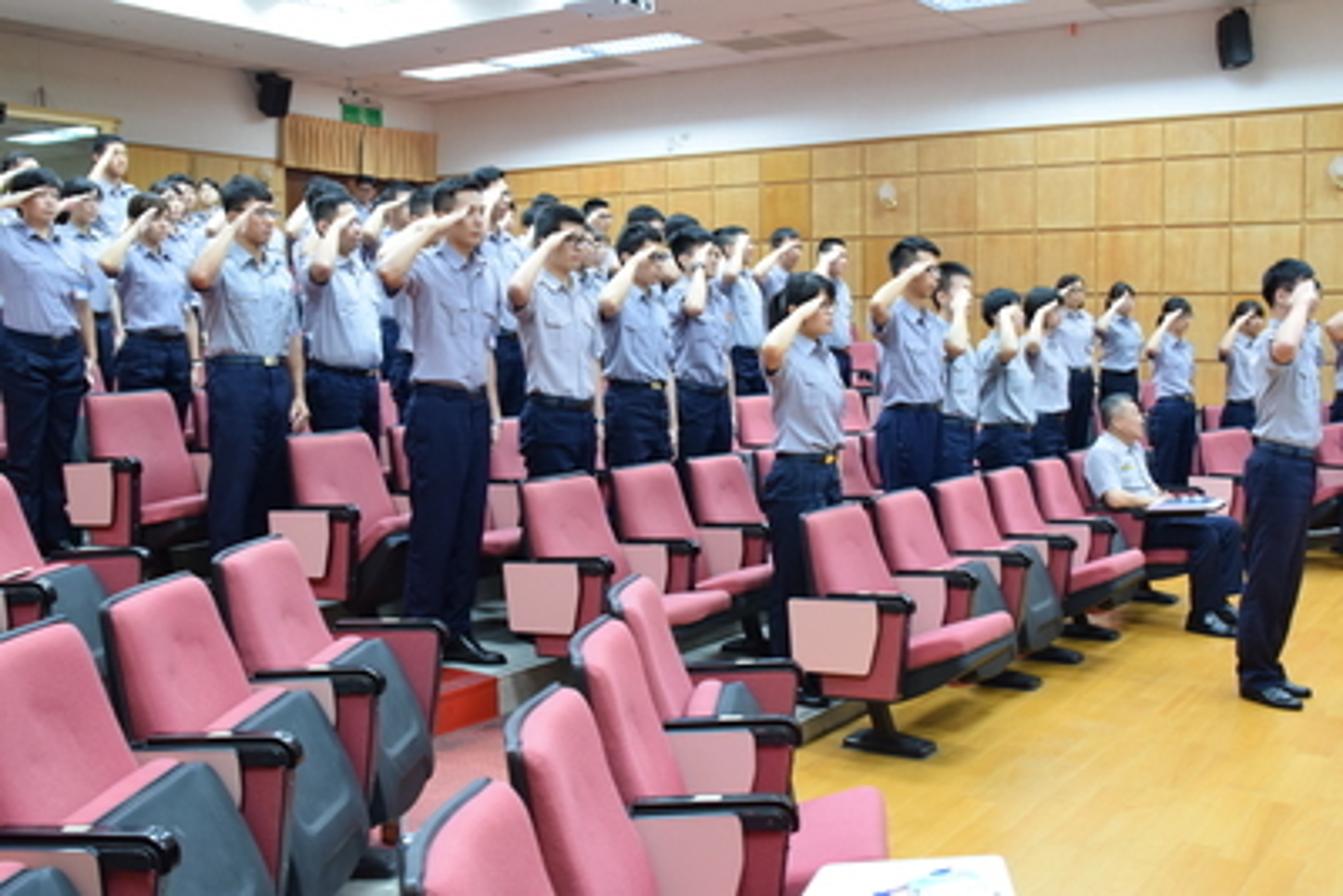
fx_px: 1343
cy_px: 448
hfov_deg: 53.1
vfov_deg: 36.9
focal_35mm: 36
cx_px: 672
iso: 1400
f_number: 4.5
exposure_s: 1/80
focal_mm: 24
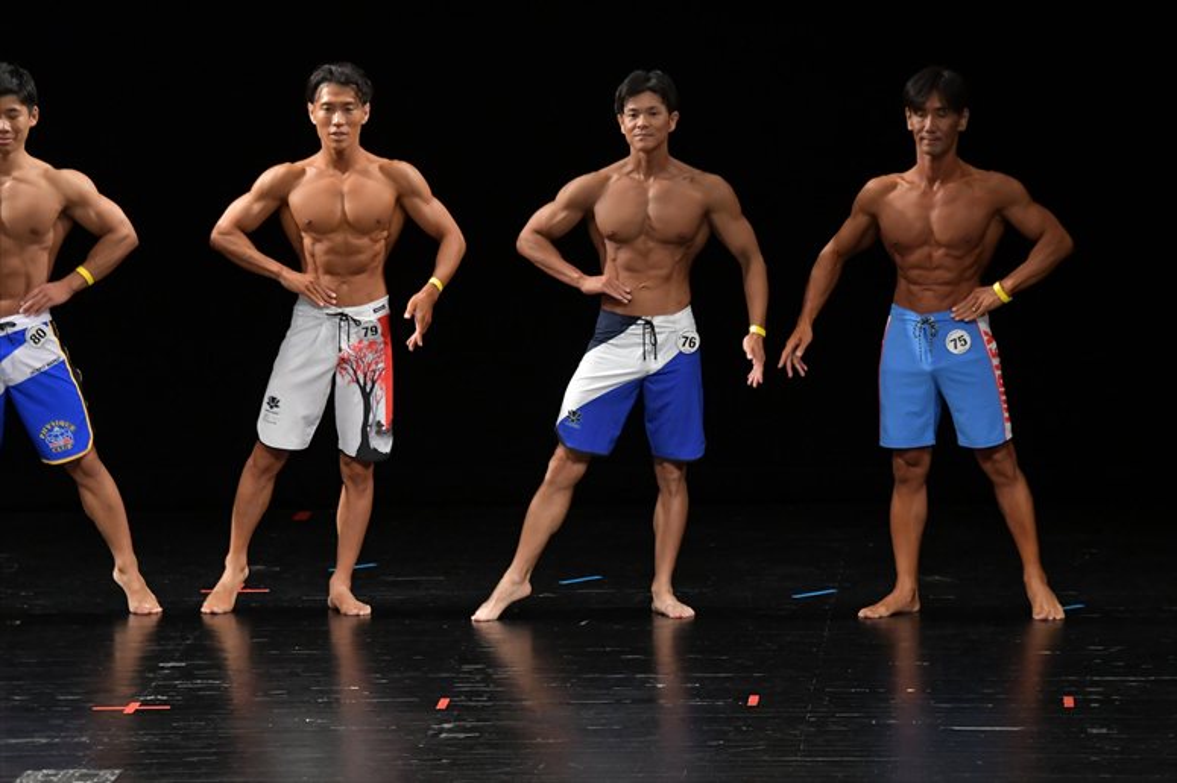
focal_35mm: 255
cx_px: 588
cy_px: 392
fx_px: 8333
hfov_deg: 8.1
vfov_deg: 5.4
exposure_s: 1/400
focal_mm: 170
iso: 3200
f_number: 5.6
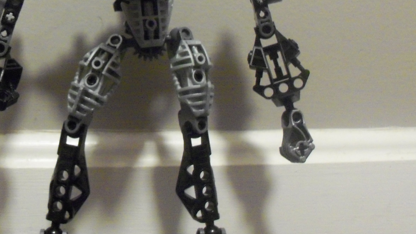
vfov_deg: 18.7
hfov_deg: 32.4
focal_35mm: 64
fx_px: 706
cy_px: 66
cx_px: 119
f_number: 3
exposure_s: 1/2
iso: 400
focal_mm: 6.3
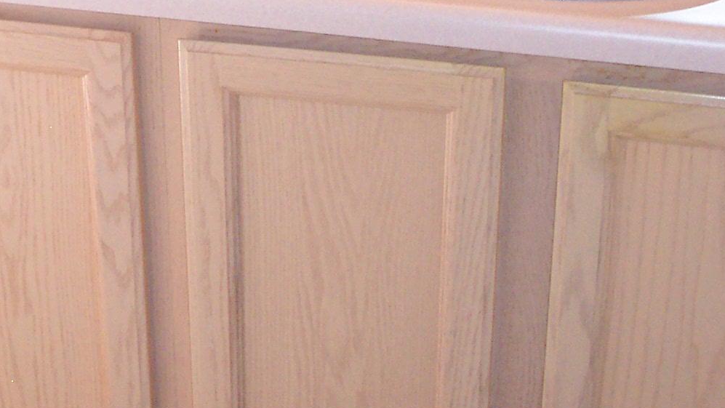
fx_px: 1730
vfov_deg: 13.3
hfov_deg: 23.5
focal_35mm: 90
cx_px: 191
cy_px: 33
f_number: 2.8
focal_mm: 7.5
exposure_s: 1/60
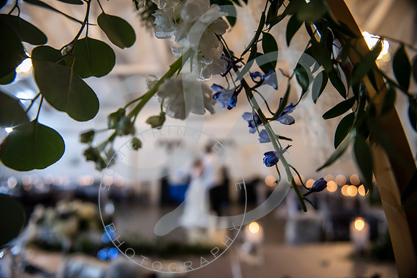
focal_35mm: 24
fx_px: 278
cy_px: 139
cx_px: 208
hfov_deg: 73.7
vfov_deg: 53.2
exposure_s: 1/125
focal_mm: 24
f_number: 2.8
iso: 1250
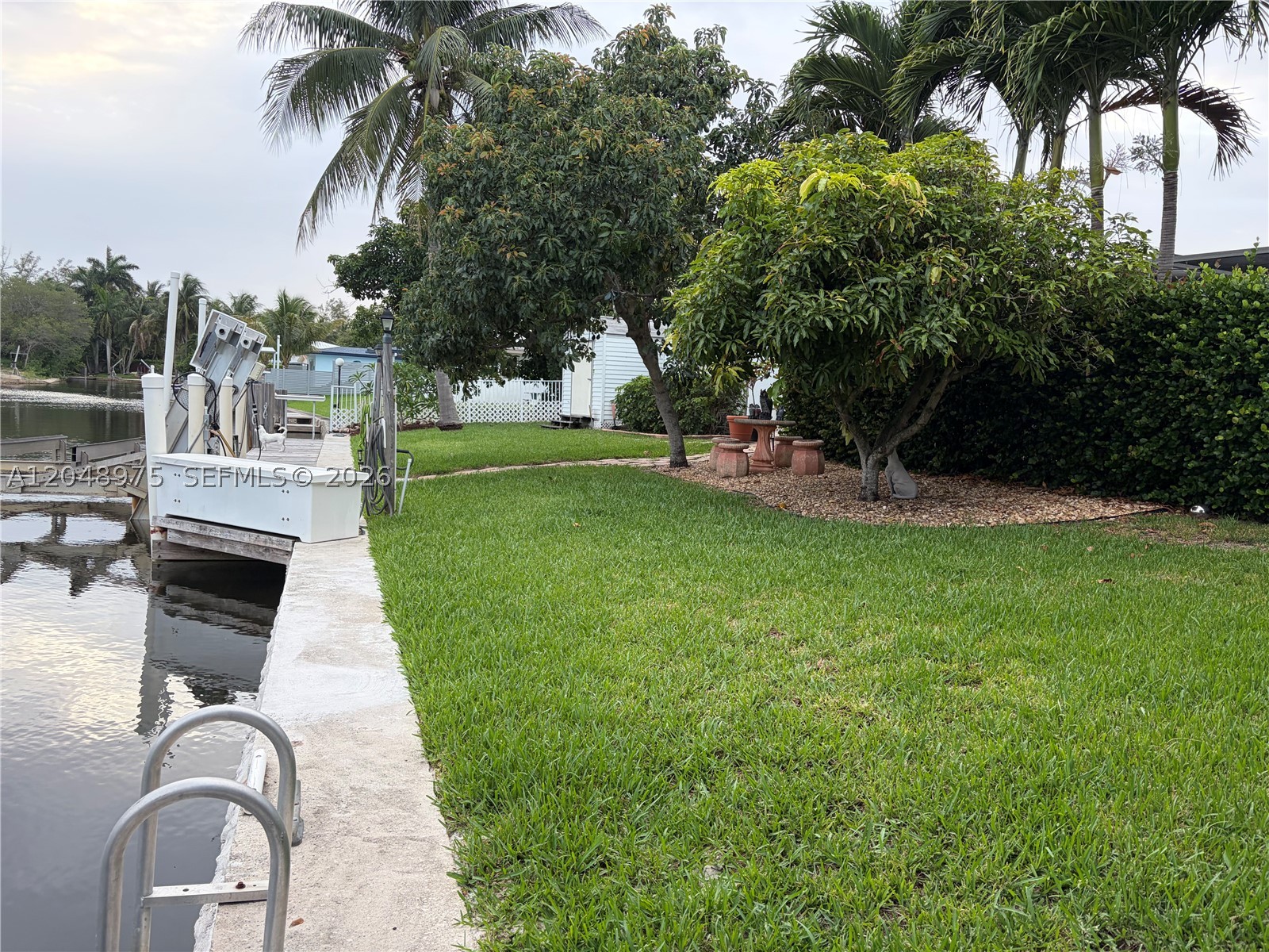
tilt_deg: -4.3
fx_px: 953
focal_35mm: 26
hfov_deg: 67.3
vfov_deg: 53.1
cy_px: 476
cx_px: 634
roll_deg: -2.6
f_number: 1.6
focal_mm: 5.96
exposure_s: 1/149
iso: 80
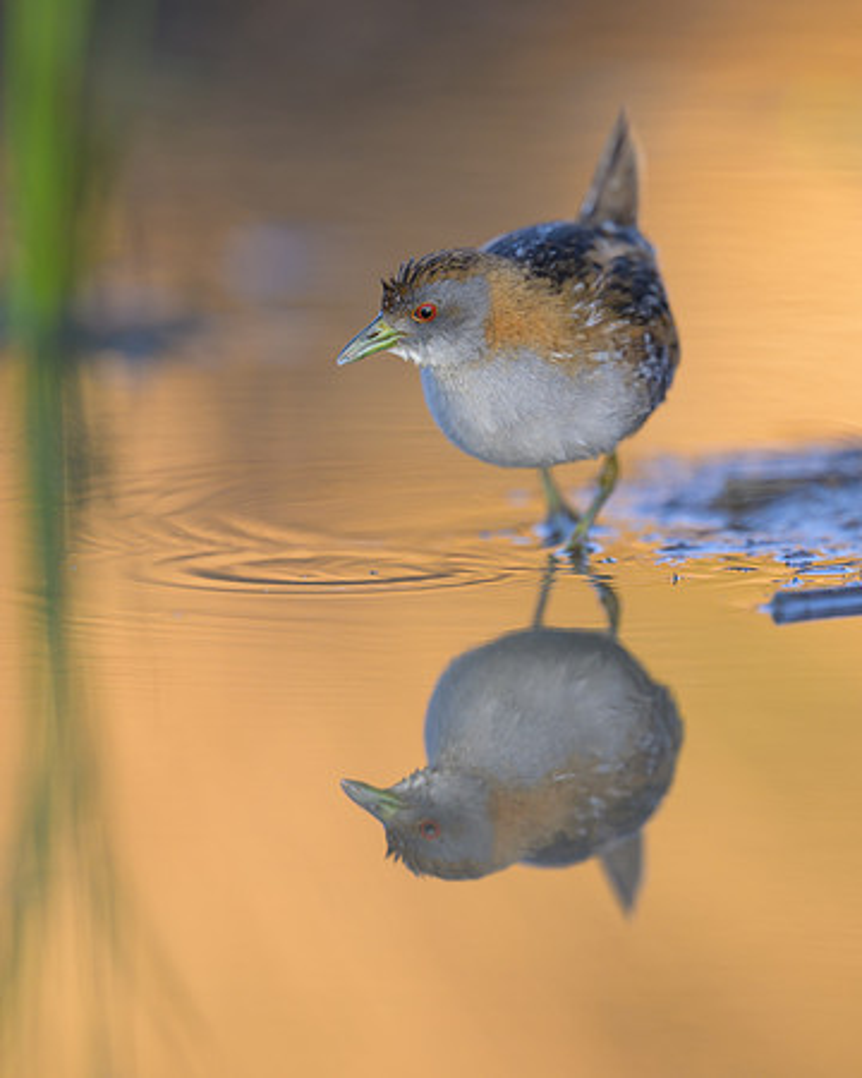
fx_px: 19225
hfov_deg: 2.6
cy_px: 524
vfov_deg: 3.2
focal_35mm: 603
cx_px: 497
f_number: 2.8
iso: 280
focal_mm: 400
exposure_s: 1/500
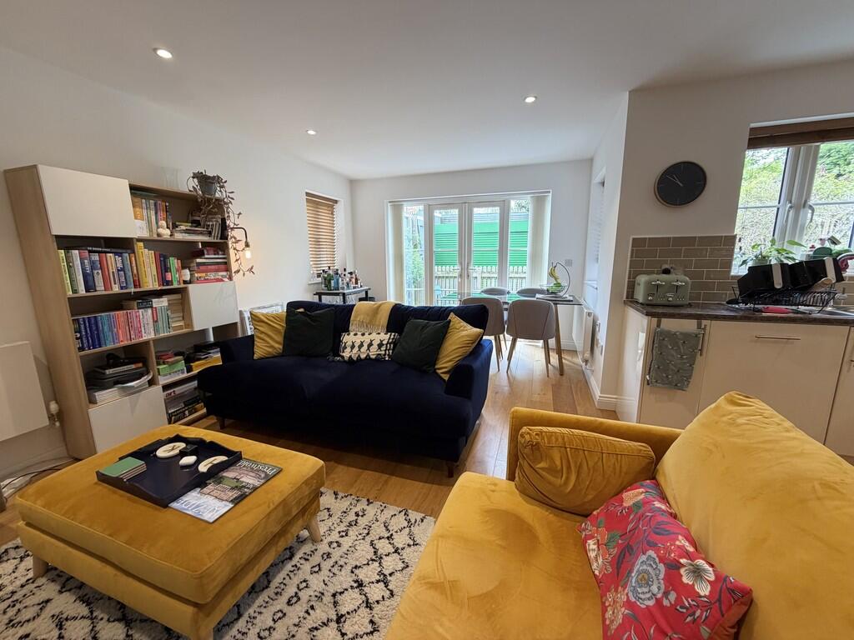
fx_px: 345
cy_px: 320
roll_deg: +2.0
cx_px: 427
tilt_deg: -11.0
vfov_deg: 85.7
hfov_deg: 102.1
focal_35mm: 14
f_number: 2.2
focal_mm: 2.22
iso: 125
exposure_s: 1/100
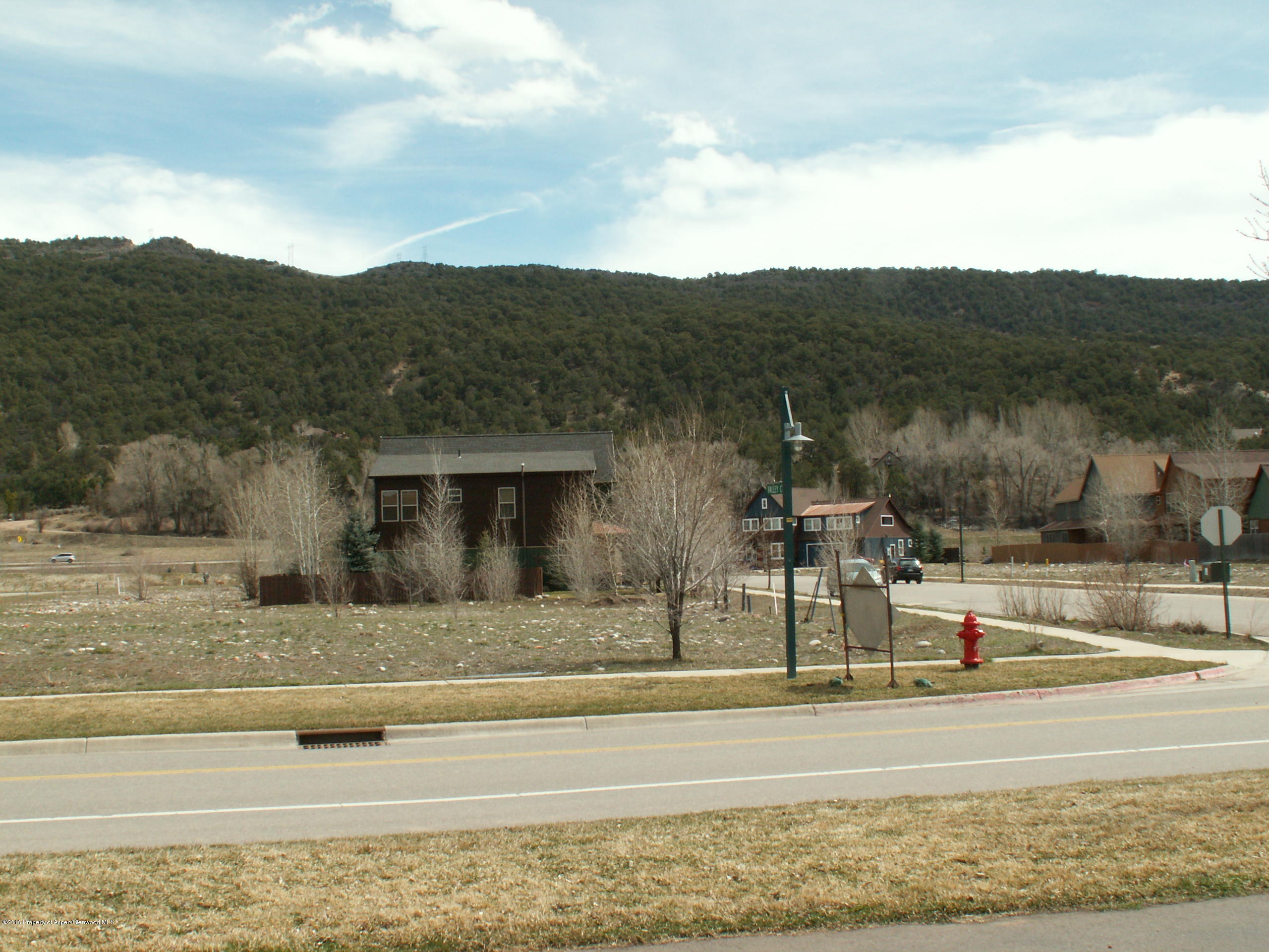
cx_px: 634
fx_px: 1576
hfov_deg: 43.9
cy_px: 476
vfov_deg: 33.6
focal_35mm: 43
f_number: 8
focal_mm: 7.07
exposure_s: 1/125
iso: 50
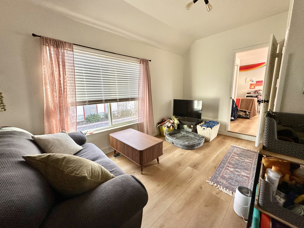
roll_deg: +1.0
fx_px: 123
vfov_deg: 85.7
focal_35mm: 14
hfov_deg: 102.1
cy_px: 114
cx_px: 152
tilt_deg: -9.8
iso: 125
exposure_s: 1/99
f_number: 2.2
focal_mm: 2.22
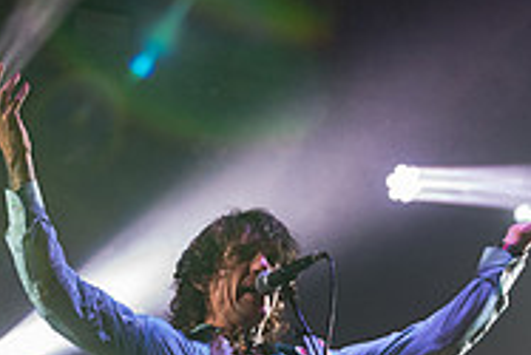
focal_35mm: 78
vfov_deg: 16.6
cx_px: -114
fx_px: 1151
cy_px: 448
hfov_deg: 23.6
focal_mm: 24
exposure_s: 1/320
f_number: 3.2
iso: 2500
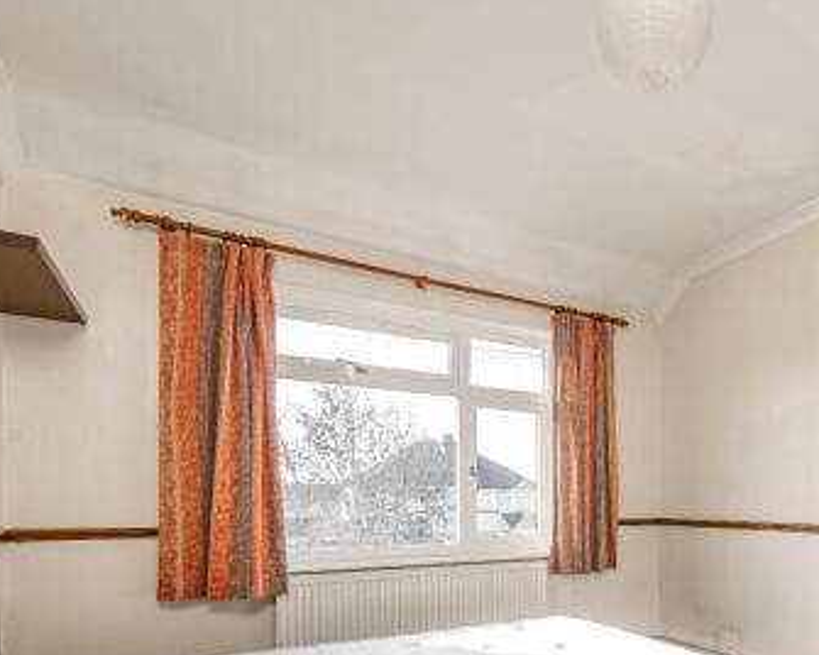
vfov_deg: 59.0
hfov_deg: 70.5
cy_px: 510
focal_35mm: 22
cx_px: 605
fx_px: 533
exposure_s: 1/60
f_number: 9
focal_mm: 12
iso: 320
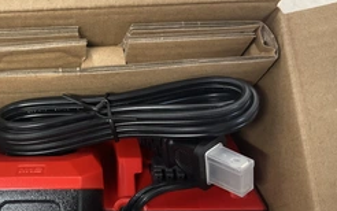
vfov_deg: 25.8
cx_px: 77
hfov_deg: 39.0
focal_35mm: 50
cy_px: 132
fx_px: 459
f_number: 1.8
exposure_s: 1/60
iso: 64
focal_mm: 3
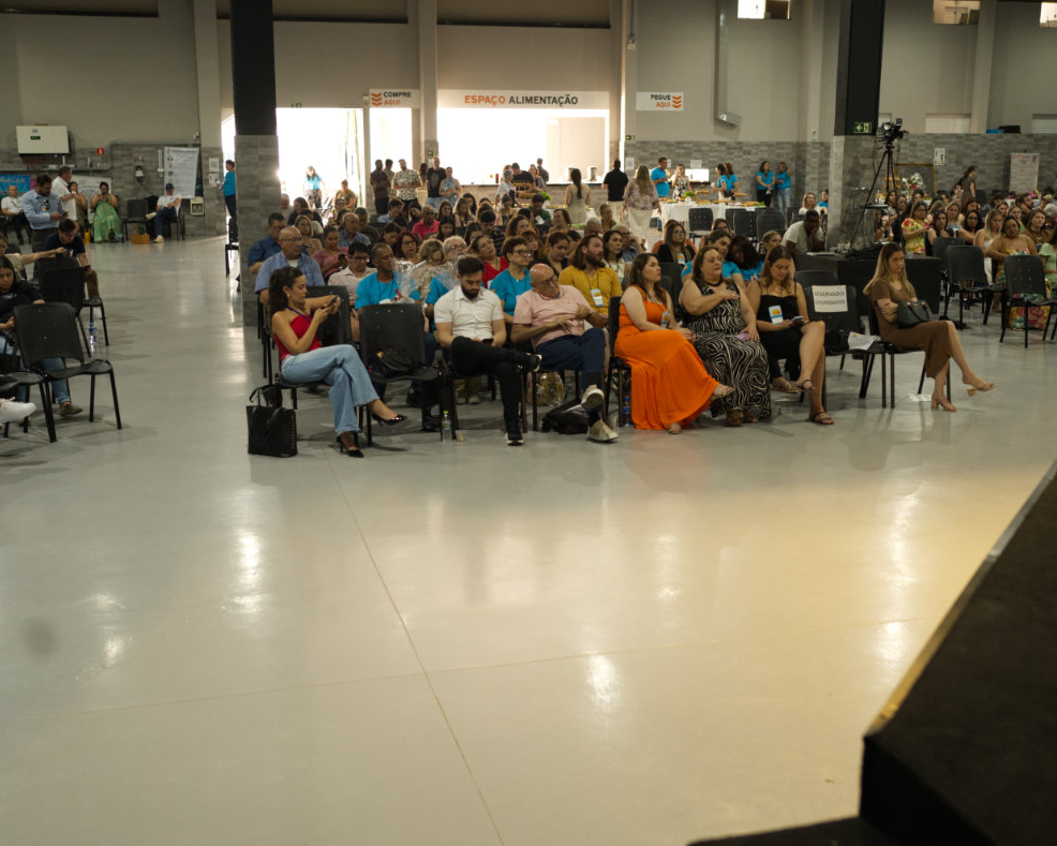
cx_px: 545
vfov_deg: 37.3
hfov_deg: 45.8
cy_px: 428
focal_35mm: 40
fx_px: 1251
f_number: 2.5
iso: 2000
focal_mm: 35
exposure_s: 1/100
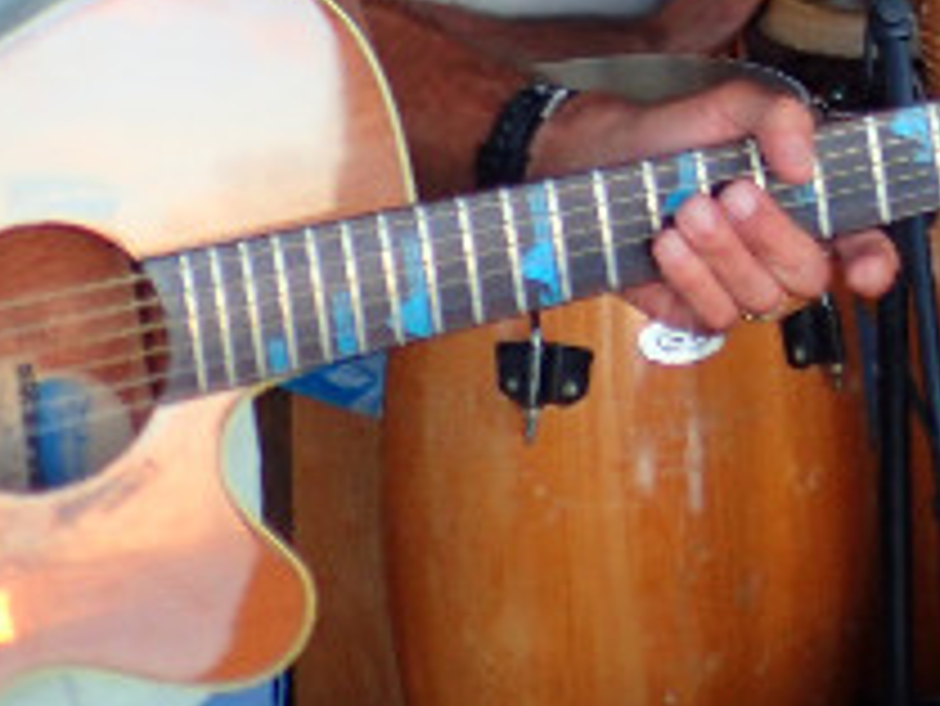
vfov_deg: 10.4
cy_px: -589
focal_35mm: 134
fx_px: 3641
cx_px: 1057
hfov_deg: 14.3
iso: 100
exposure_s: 1/20
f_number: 2.6
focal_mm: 6.42
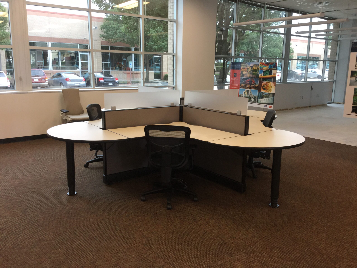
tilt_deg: -12.6
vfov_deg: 45.4
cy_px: 134
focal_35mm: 31
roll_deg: -0.6
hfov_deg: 58.4
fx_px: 320
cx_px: 178
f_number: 2.4
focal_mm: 3.3
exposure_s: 1/30
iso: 50
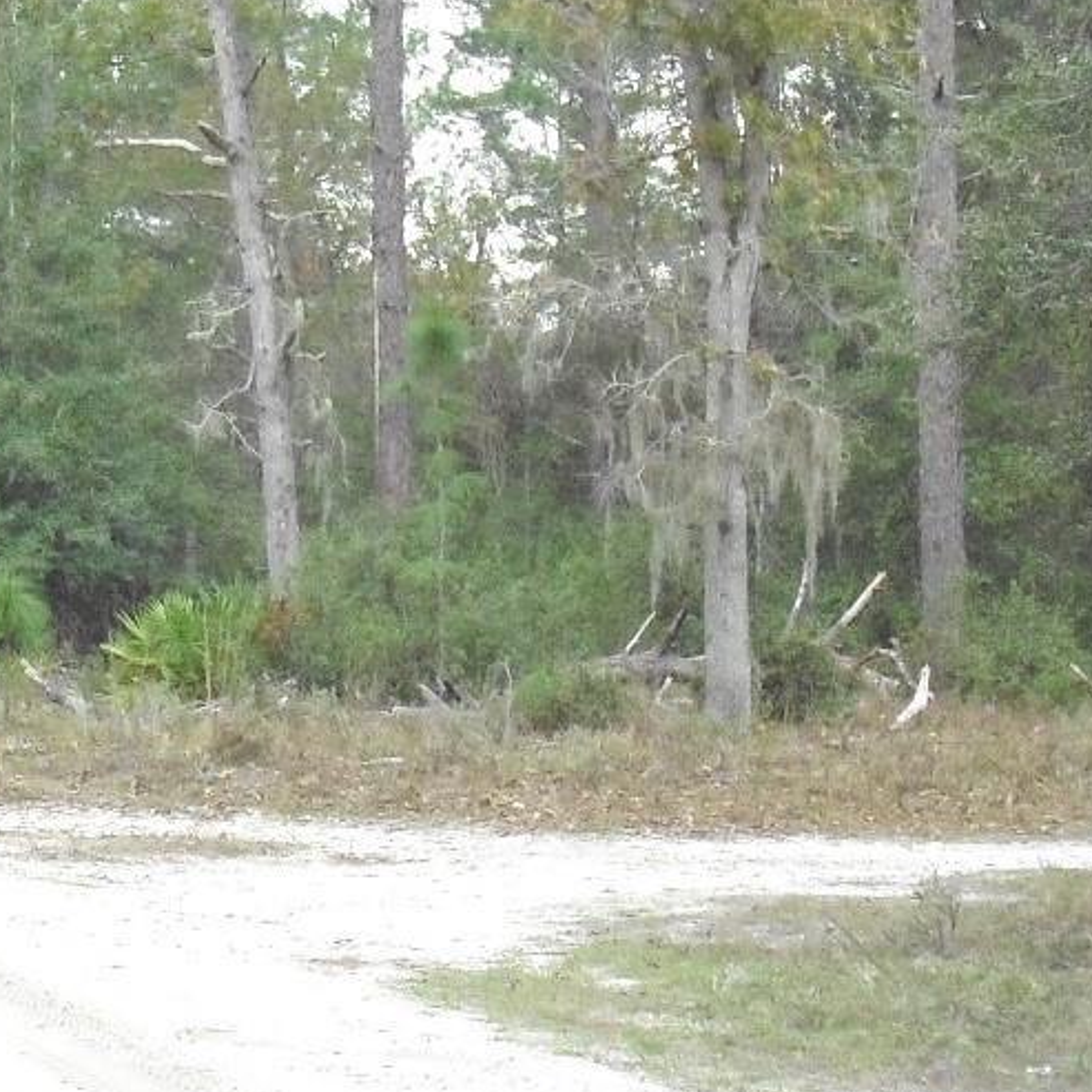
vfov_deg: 15.9
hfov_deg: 16.0
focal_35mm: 109
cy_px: 328
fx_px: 3890
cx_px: 503
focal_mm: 6.2
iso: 200
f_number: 2.8
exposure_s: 1/125
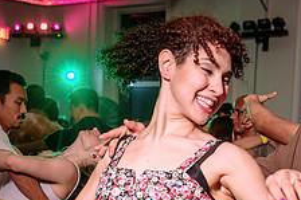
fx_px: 744
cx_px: 197
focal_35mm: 89
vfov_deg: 15.0
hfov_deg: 22.8
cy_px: 206
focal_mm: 30
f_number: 3.2
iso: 800
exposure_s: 1/80
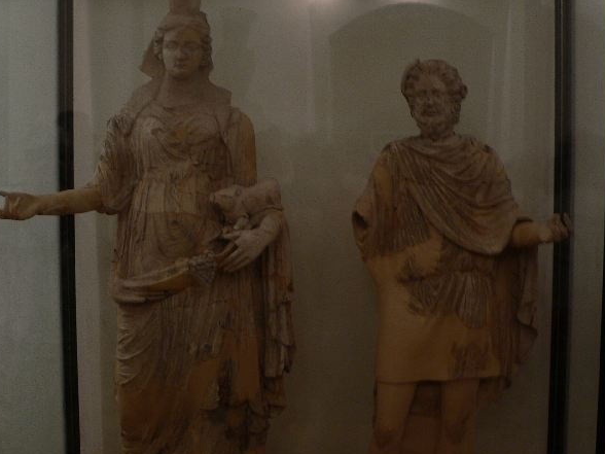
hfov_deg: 38.8
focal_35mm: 49
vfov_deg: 29.7
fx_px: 856
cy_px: 241
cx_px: 265
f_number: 2.8
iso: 80
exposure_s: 1/4
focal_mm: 6
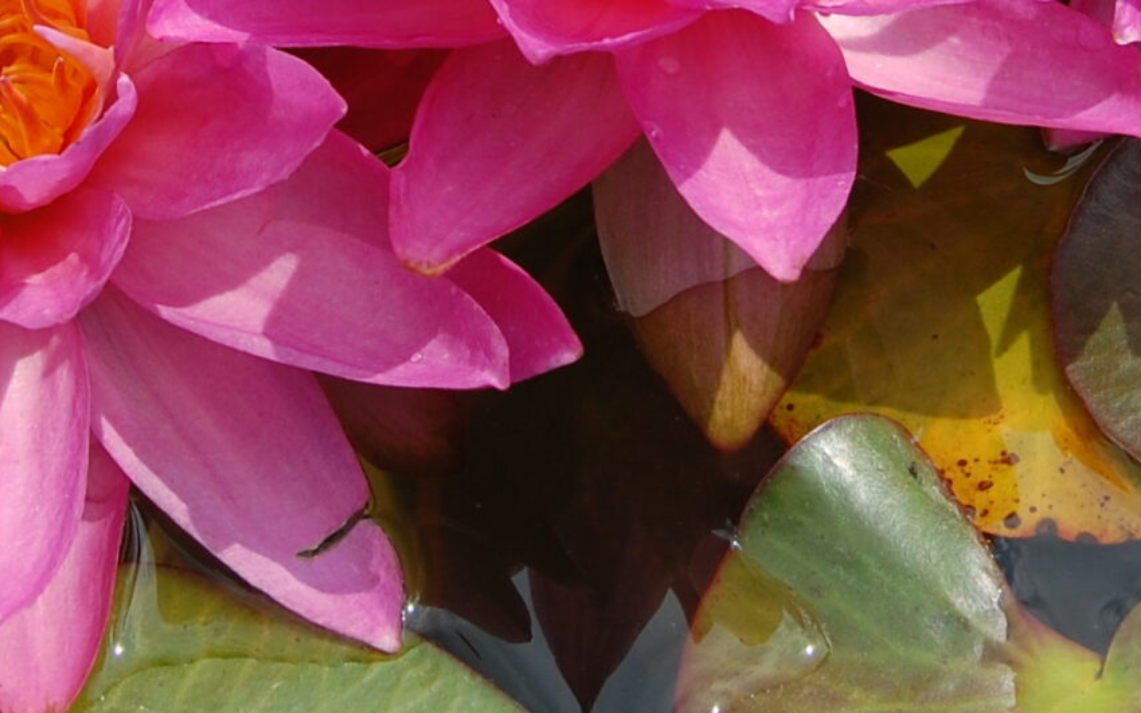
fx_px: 5443
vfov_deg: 7.4
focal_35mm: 175
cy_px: -157
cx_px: 685
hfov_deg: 12.0
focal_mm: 38
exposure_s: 1/320
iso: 200
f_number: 9
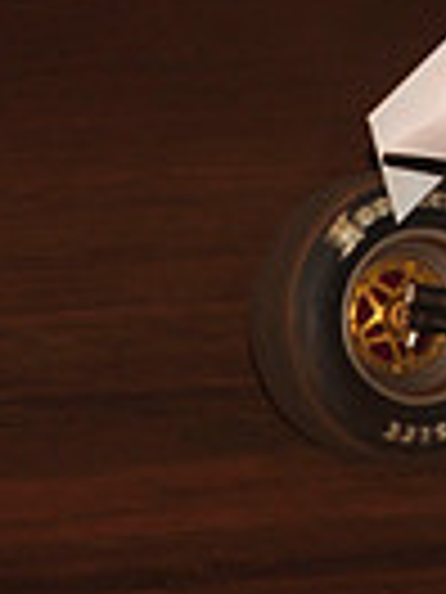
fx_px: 9758
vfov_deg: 3.5
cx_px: 1041
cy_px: -166
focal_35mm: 568
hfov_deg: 2.6
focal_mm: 135
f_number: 6.3
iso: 800
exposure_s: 1/320
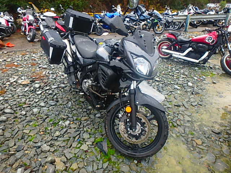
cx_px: 116
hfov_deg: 79.0
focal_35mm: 21
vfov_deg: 63.4
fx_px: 140
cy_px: 86
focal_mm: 3.7
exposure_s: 1/60
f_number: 3.5
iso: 200
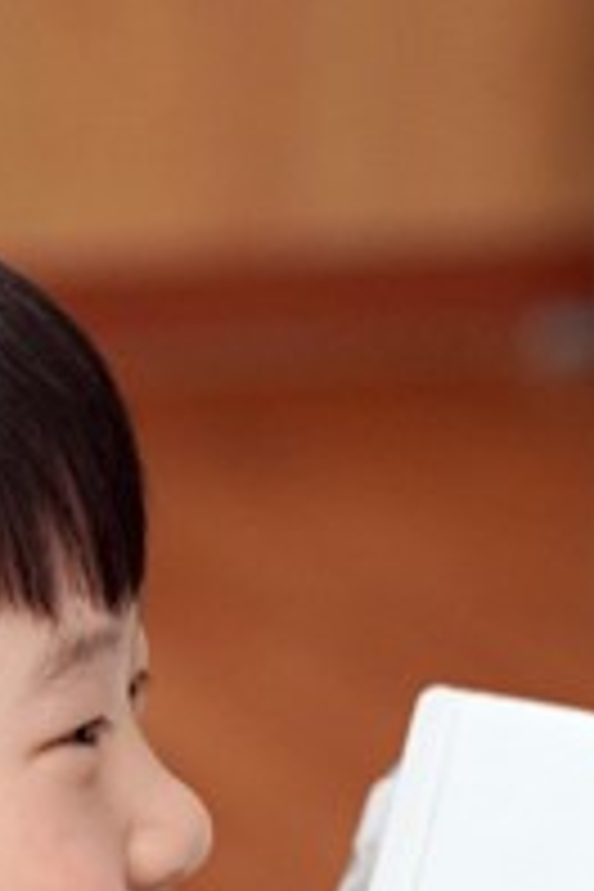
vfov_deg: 3.9
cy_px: 765
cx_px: 302
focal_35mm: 533
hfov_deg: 2.6
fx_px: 13191
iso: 1000
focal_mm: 117
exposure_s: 1/160
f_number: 4
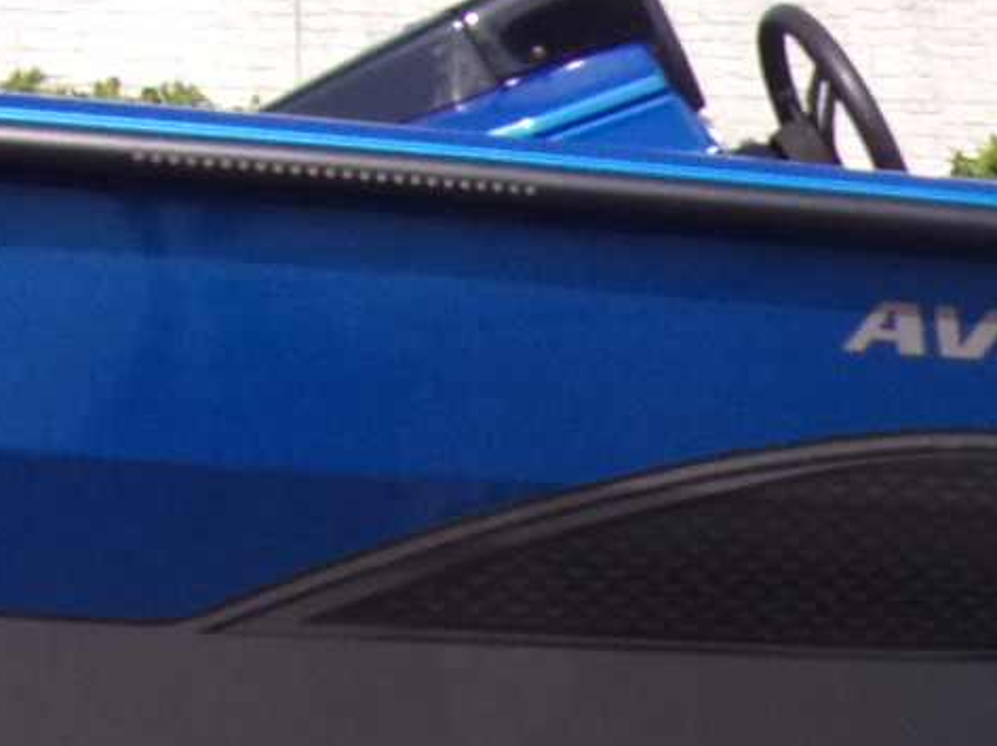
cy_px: 752
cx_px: 1541
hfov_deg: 16.9
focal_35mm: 104
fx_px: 2993
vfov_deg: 14.0
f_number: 3.3
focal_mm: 4.3
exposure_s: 1/950
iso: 80
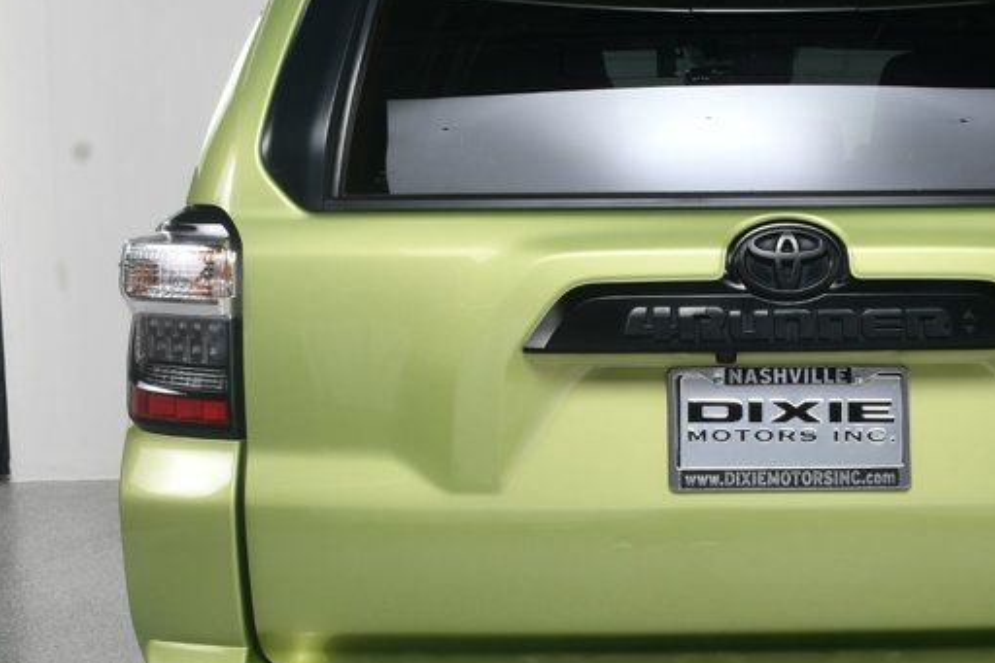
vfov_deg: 18.8
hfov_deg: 27.6
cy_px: 453
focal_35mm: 72
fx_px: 1989
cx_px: 772
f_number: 13
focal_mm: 24
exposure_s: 1/160
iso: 100
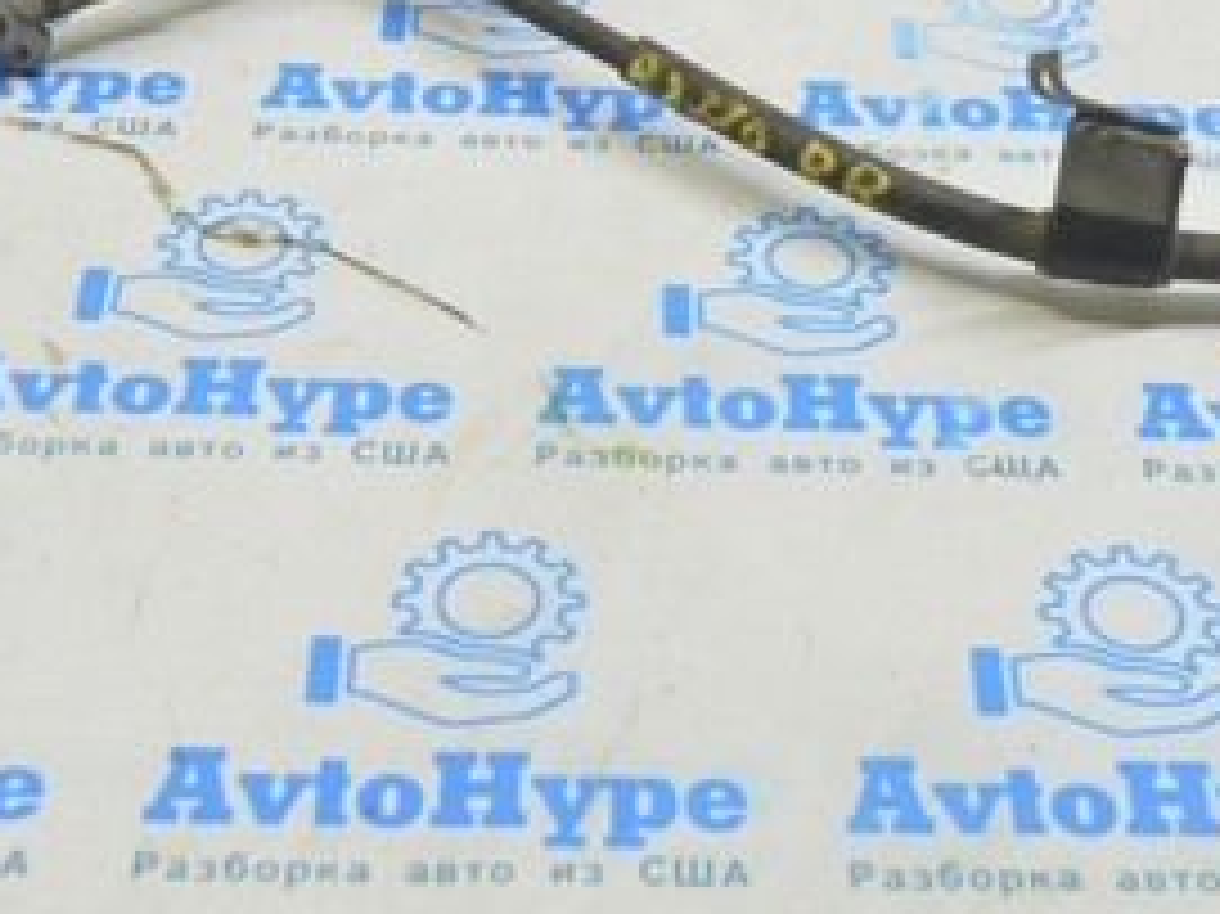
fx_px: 2999
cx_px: 711
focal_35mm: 85
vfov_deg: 16.9
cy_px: -29
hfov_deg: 23.0
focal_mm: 25
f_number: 5.6
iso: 400
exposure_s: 1/20
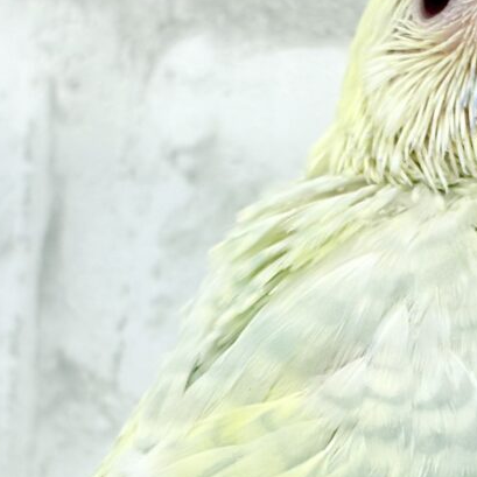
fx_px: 2105
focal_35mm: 135
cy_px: 289
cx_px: 260
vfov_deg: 12.9
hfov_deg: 12.9
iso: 64
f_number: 1.6
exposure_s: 1/100
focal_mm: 5.96
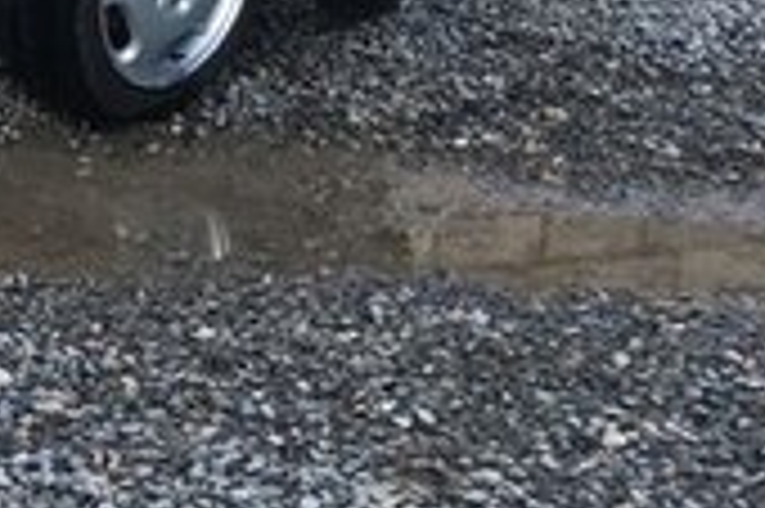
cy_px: -146
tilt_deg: -13.2
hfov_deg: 15.1
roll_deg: -0.3
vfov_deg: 11.4
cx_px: -639
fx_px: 2484
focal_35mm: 117
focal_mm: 4.15
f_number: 2.2
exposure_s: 1/100
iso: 32
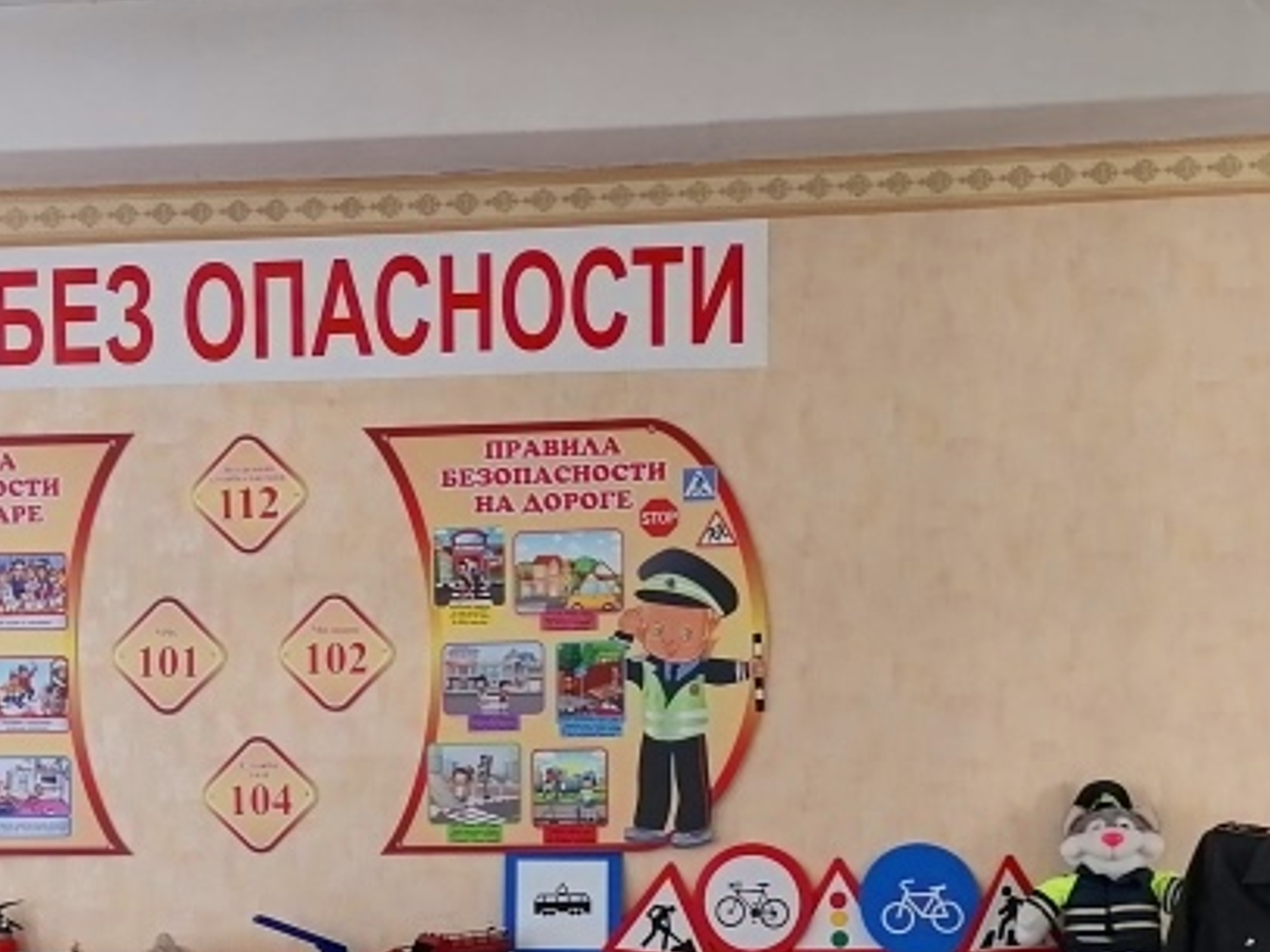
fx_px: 2494
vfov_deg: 21.1
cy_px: 861
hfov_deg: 28.2
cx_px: 346
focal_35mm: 68
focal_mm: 5.4
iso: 80
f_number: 1.8
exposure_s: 1/33.3
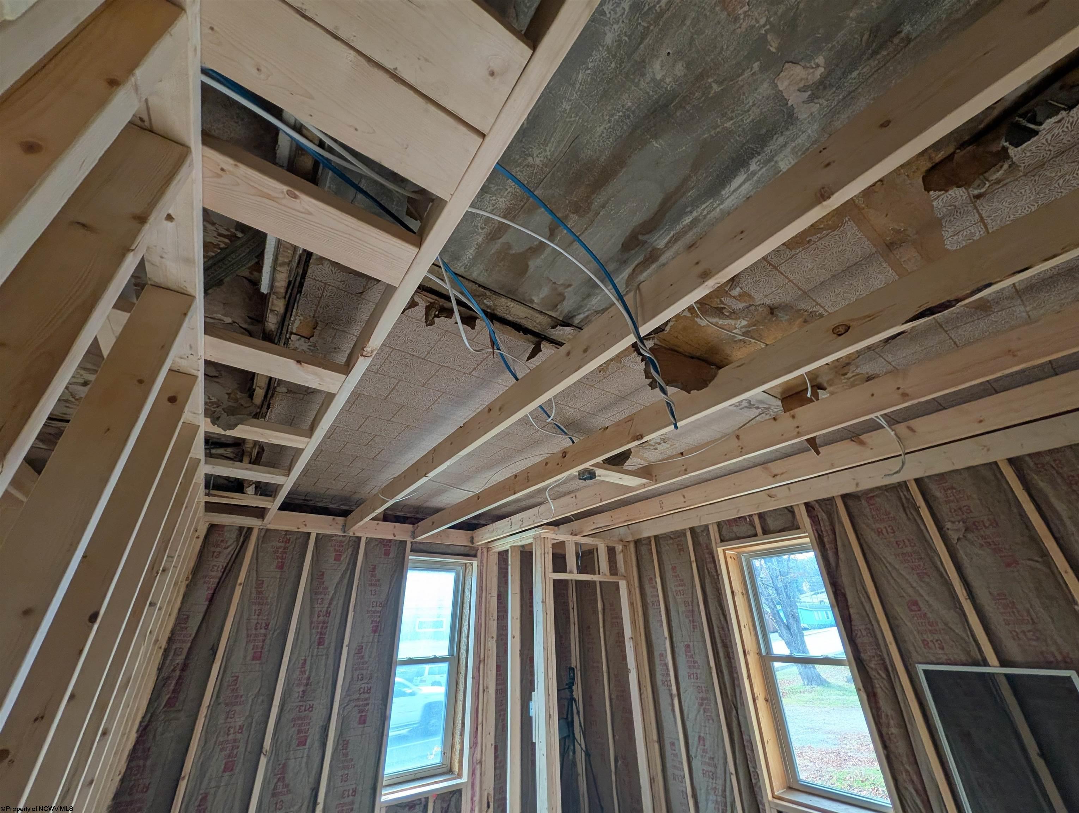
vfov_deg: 94.6
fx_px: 375
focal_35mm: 12
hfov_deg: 110.5
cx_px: 540
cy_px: 406
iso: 56
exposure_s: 1/122
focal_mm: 2.02
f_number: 1.7
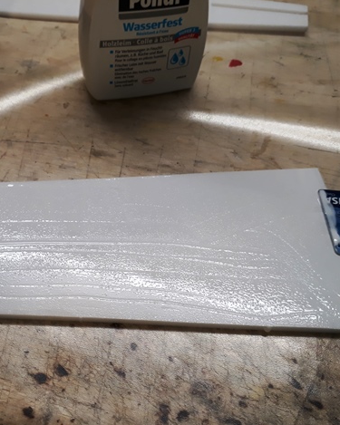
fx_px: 453
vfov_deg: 50.3
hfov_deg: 40.4
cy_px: 215
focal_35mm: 36
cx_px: 101
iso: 40
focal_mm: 3.6
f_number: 1.9
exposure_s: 1/33
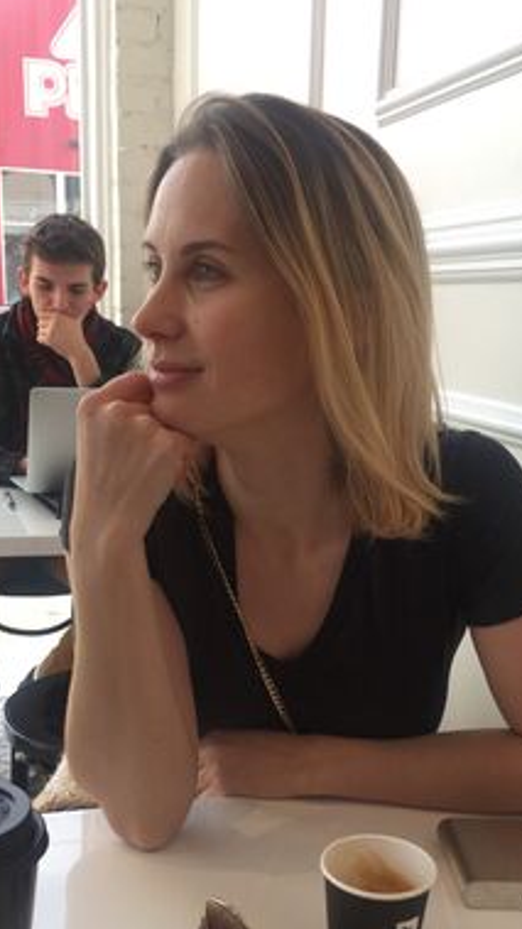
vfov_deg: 50.0
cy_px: 578
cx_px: 274
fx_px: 985
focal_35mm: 40
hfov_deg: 29.7
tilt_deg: -16.5
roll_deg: -2.2
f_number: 2.2
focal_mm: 4.15
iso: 32
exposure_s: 1/60
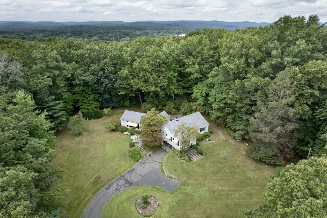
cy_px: 109
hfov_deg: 78.6
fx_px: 200
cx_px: 164
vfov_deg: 57.2
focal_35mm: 22
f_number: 2.8
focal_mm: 8.38
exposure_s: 1/730
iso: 100
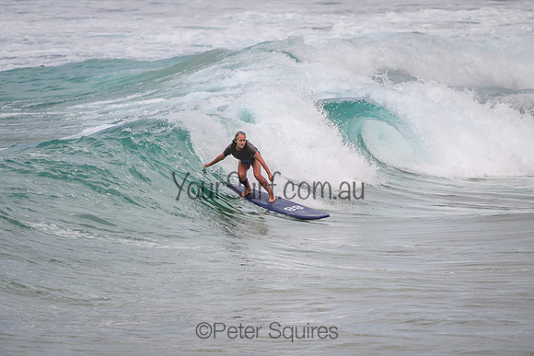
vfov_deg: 2.5
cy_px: 207
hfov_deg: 3.8
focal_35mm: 549
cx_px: 255
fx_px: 8150
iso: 180
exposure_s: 1/2000
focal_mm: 400
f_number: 5.6
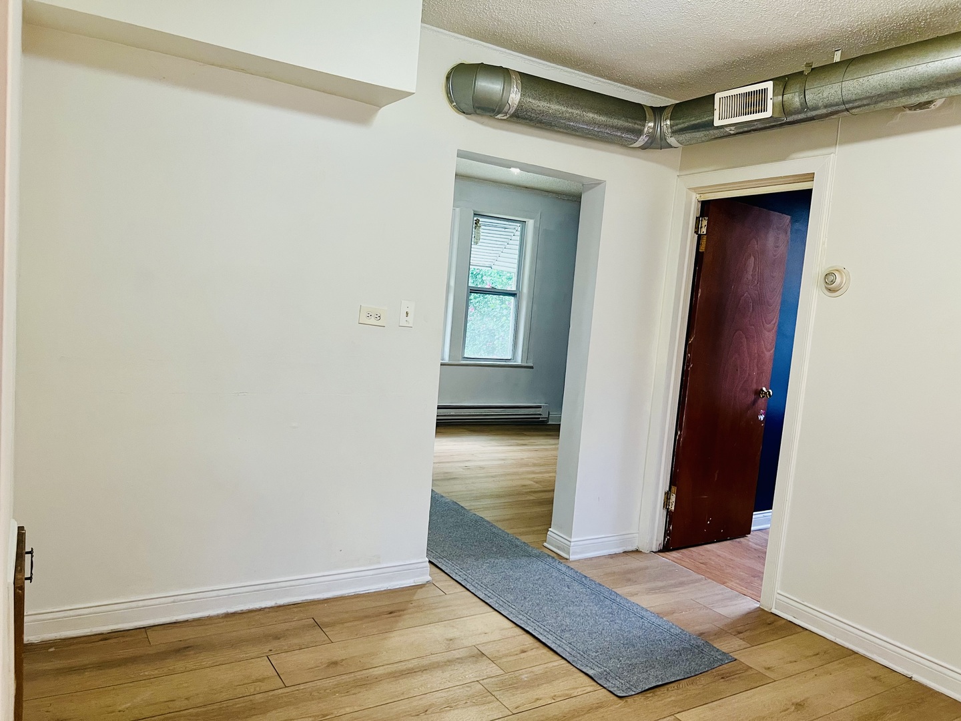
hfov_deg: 67.3
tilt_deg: -6.2
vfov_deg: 53.1
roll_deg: -5.1
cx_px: 480
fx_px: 722
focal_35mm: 26
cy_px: 360
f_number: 1.5
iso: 200
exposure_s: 1/60
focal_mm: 5.7
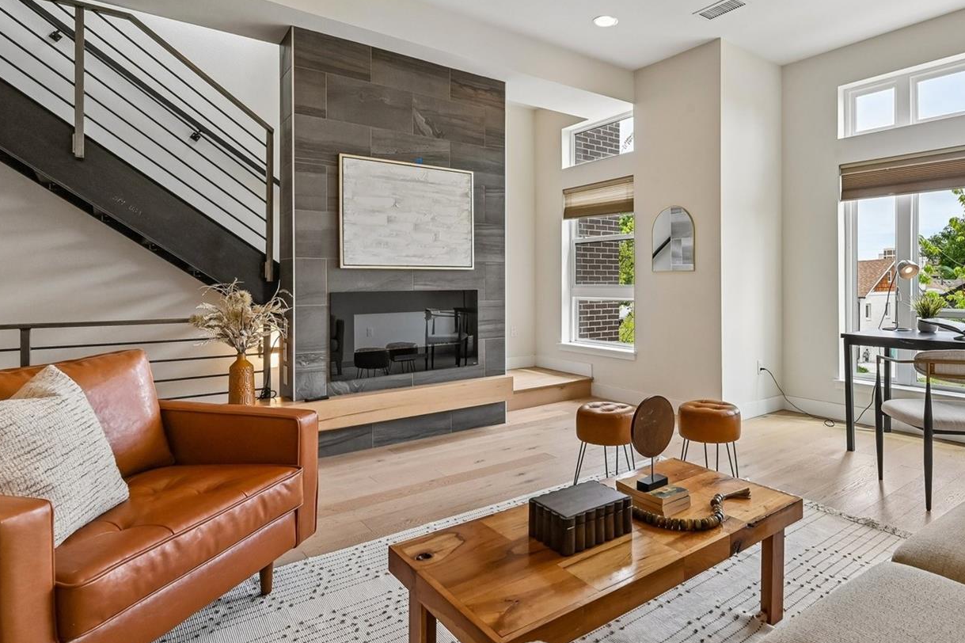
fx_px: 563
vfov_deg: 59.3
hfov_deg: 80.6
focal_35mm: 21
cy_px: 279
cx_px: 562
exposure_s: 1/100
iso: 400
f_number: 10
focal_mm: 16
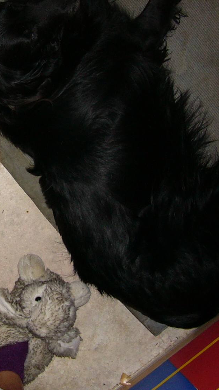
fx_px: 568
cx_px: -21
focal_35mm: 55
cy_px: 183
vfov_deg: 37.8
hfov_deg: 20.8
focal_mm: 4.6
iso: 100
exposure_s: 1/30
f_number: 2.8
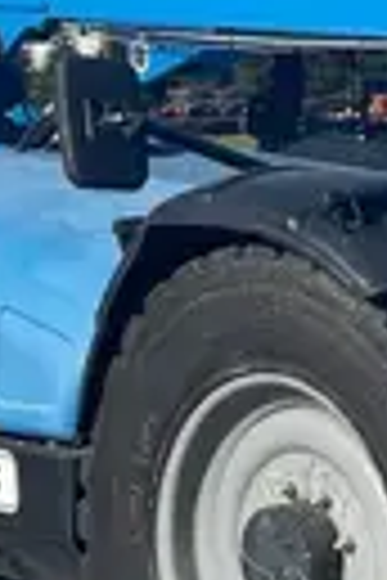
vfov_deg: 13.3
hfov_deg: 8.6
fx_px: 2483
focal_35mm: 154
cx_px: 666
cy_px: 380
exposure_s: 1/3401
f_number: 1.6
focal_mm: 4.2
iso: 32
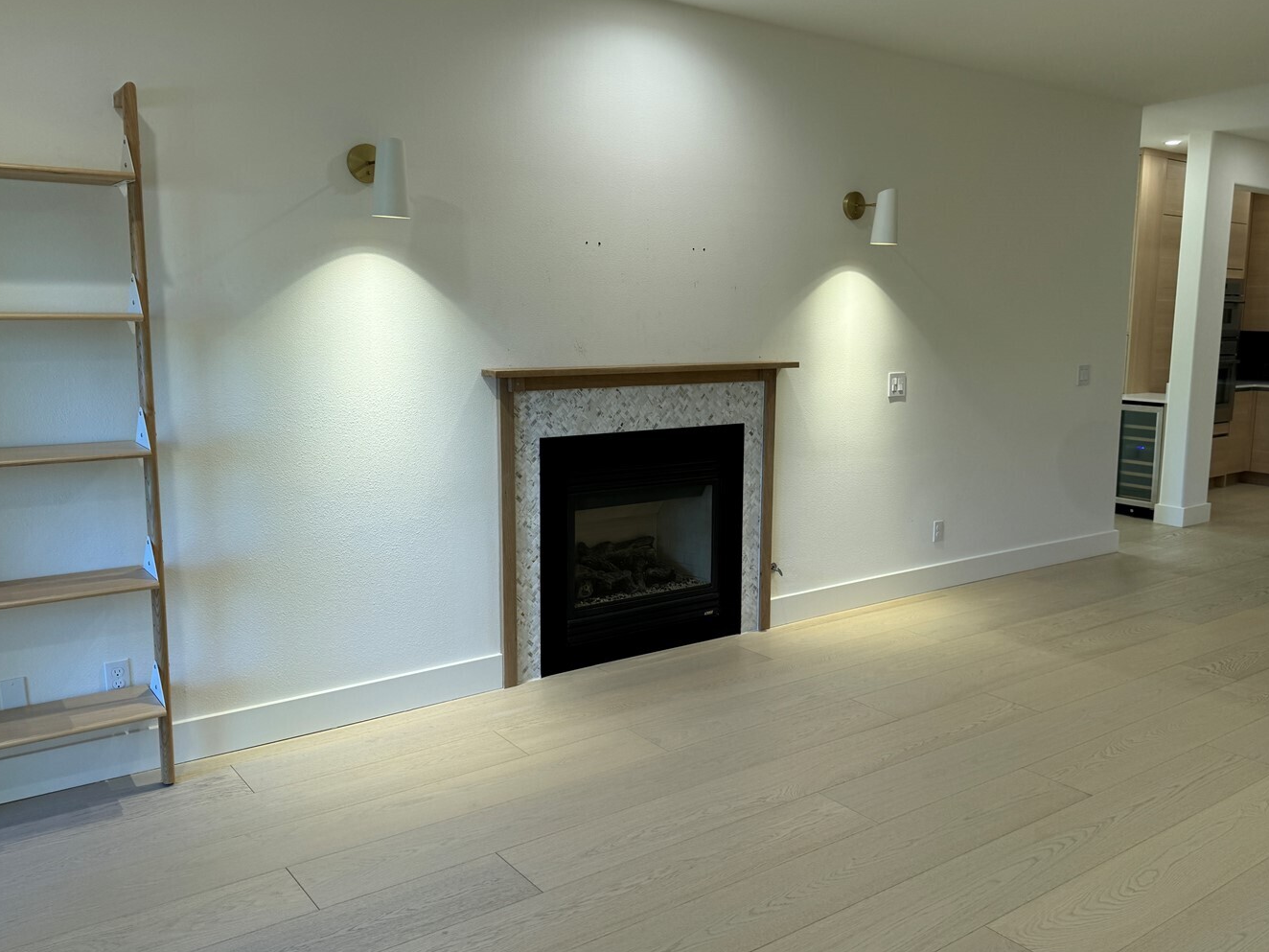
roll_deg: -1.5
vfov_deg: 48.2
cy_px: 463
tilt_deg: -10.6
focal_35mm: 29
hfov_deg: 61.6
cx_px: 666
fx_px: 1063
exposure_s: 1/120
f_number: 1.78
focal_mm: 6.76
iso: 80
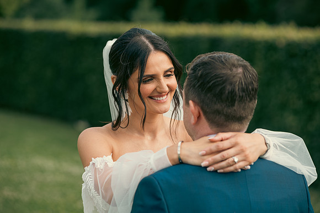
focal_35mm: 125
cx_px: 160
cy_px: 106
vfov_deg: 11.0
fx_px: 1111
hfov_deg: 16.4
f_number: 3.5
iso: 100
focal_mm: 125
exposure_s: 1/320
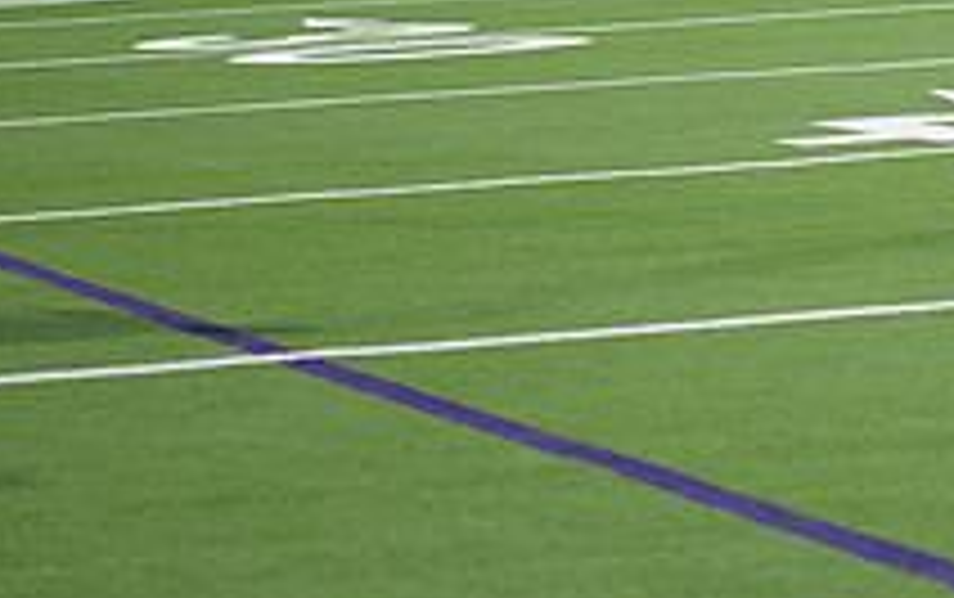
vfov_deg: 6.7
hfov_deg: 10.7
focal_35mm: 195
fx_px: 5075
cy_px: 97
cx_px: 909
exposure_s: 1/640
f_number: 2.8
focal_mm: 70
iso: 3600
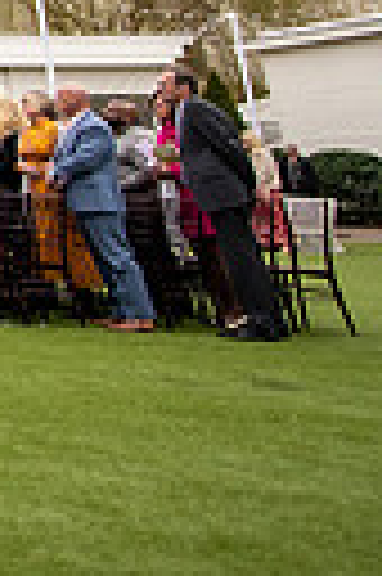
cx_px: -807
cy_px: -124
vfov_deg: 27.5
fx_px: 1021
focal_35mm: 64
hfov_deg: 11.0
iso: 640
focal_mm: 14
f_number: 2.8
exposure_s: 1/640
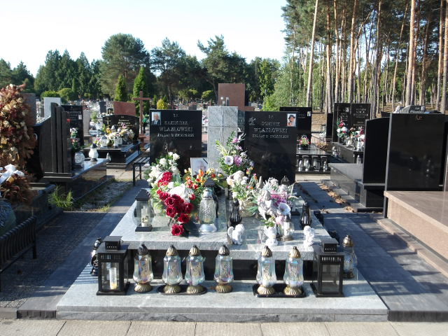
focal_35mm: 34
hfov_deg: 54.0
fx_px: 440
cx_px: 224
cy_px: 168
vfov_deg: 41.8
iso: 100
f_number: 3.3
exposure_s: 1/281
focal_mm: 6.1
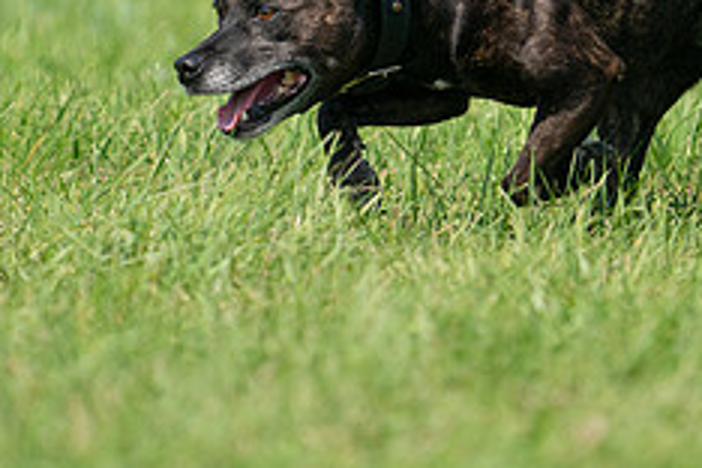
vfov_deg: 1.4
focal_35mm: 969
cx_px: 624
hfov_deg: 2.1
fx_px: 18894
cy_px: -98
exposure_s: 1/4000
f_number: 6.3
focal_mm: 391
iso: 1250
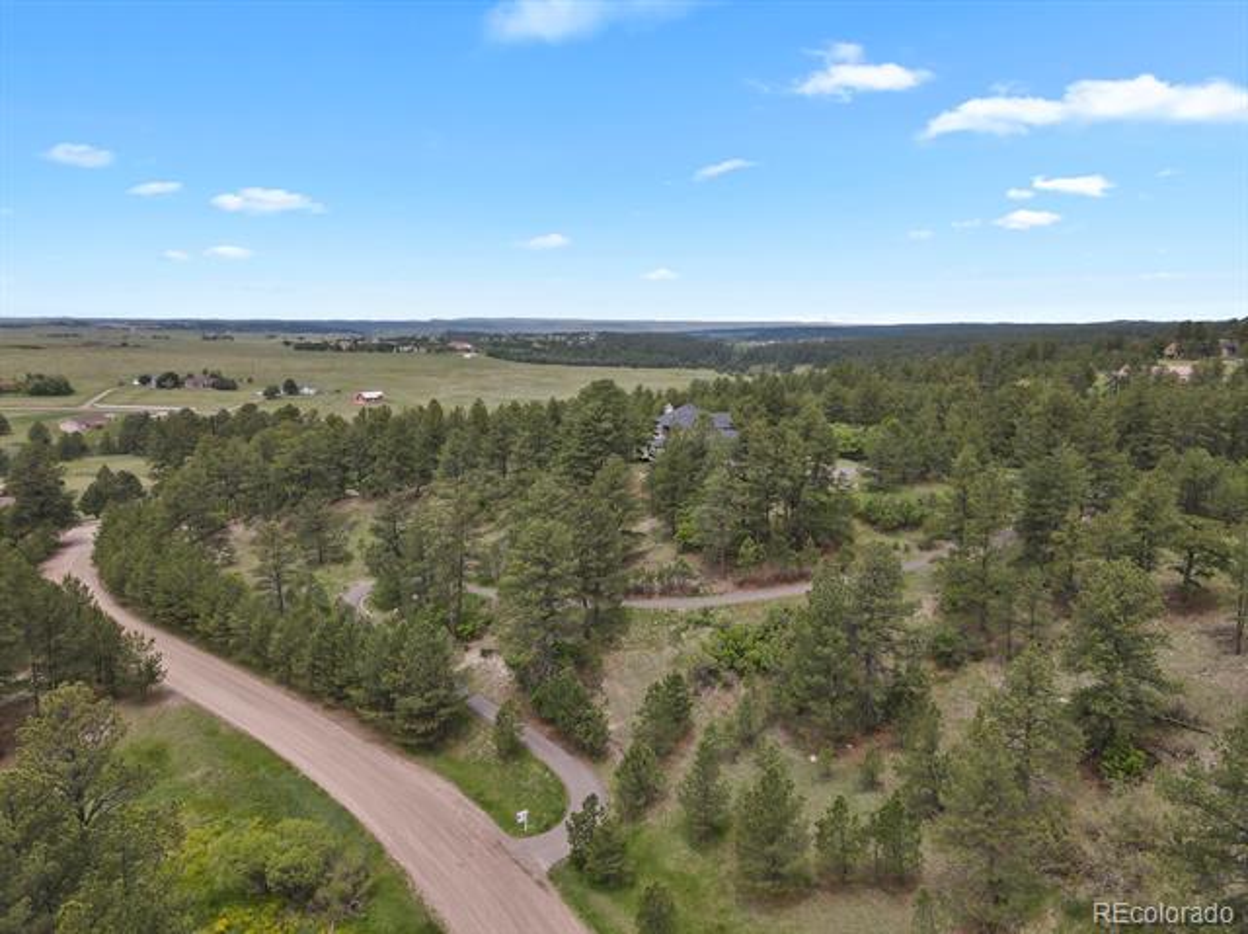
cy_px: 467
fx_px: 865
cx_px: 624
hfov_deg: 71.6
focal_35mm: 24
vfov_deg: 56.8
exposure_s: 1/400
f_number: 2.8
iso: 100
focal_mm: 4.5
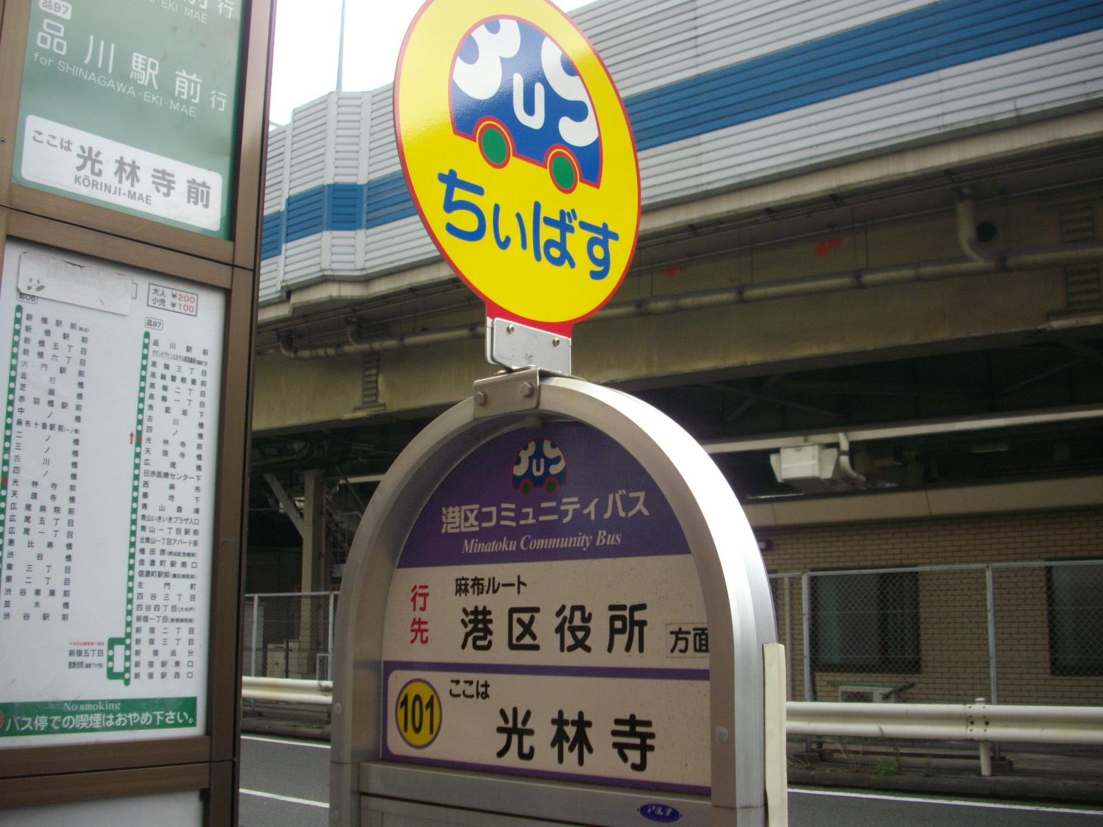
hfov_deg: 50.1
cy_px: 414
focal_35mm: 37
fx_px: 1179
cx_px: 552
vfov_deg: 38.7
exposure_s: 1/320
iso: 100
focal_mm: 6.2
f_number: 2.8
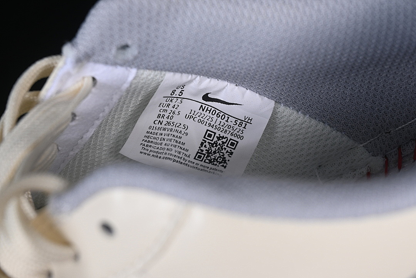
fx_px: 867
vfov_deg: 18.2
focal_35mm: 75
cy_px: 139
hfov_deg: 27.0
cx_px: 208
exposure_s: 1/80
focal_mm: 50
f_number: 7.1
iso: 160
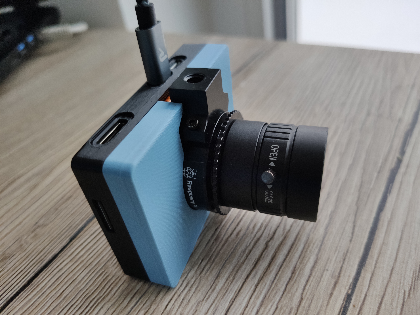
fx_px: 315
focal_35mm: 26
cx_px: 210
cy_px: 158
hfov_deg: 67.3
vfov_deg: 53.1
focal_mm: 4.75
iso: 120
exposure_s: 1/100
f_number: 1.75
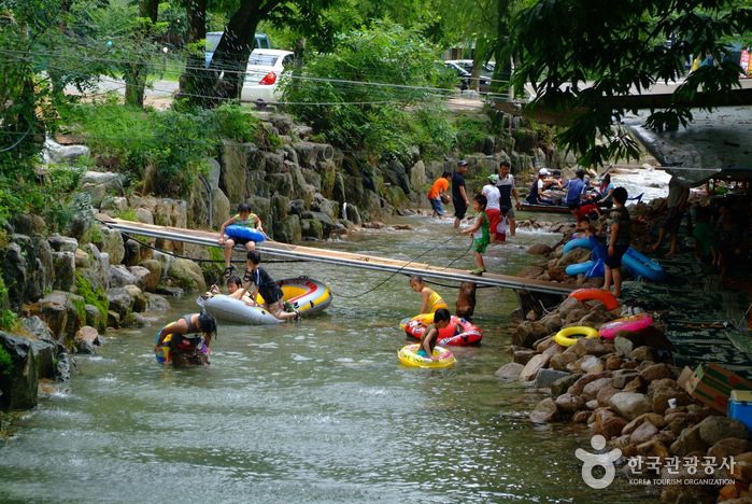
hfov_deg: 18.9
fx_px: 2259
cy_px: 252
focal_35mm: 108
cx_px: 376
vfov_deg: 12.7
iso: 400
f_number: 5.6
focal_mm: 72
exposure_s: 1/125
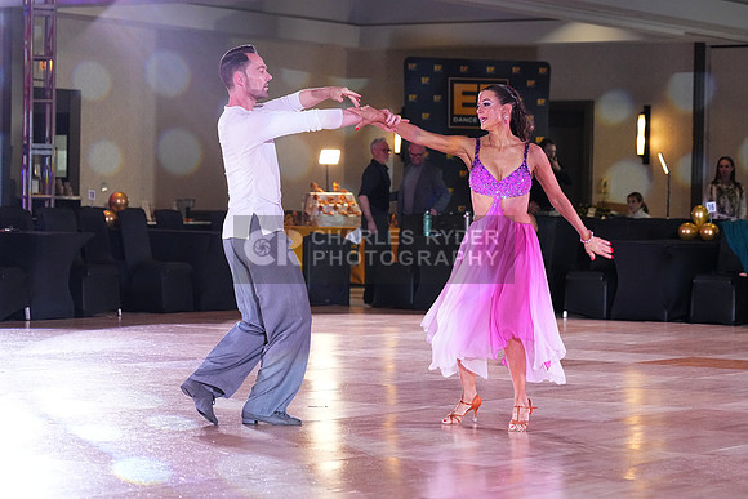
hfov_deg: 20.4
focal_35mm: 100
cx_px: 374
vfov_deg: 13.7
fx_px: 2078
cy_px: 250
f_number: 5
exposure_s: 1/320
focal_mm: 100
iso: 6400
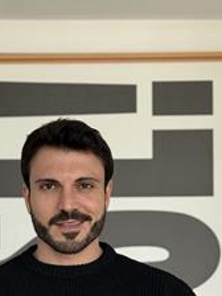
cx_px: 57
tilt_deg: +3.0
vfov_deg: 16.6
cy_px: 343
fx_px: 975
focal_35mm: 114
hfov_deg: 13.0
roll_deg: +0.0
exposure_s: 1/212
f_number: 1.78
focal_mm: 6.76
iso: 125
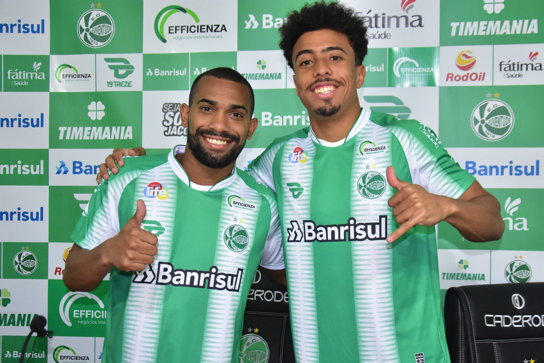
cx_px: 272
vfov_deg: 36.9
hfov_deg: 53.1
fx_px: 544
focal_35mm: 36
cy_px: 182
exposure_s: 1/125
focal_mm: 24
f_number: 3.8
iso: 2000
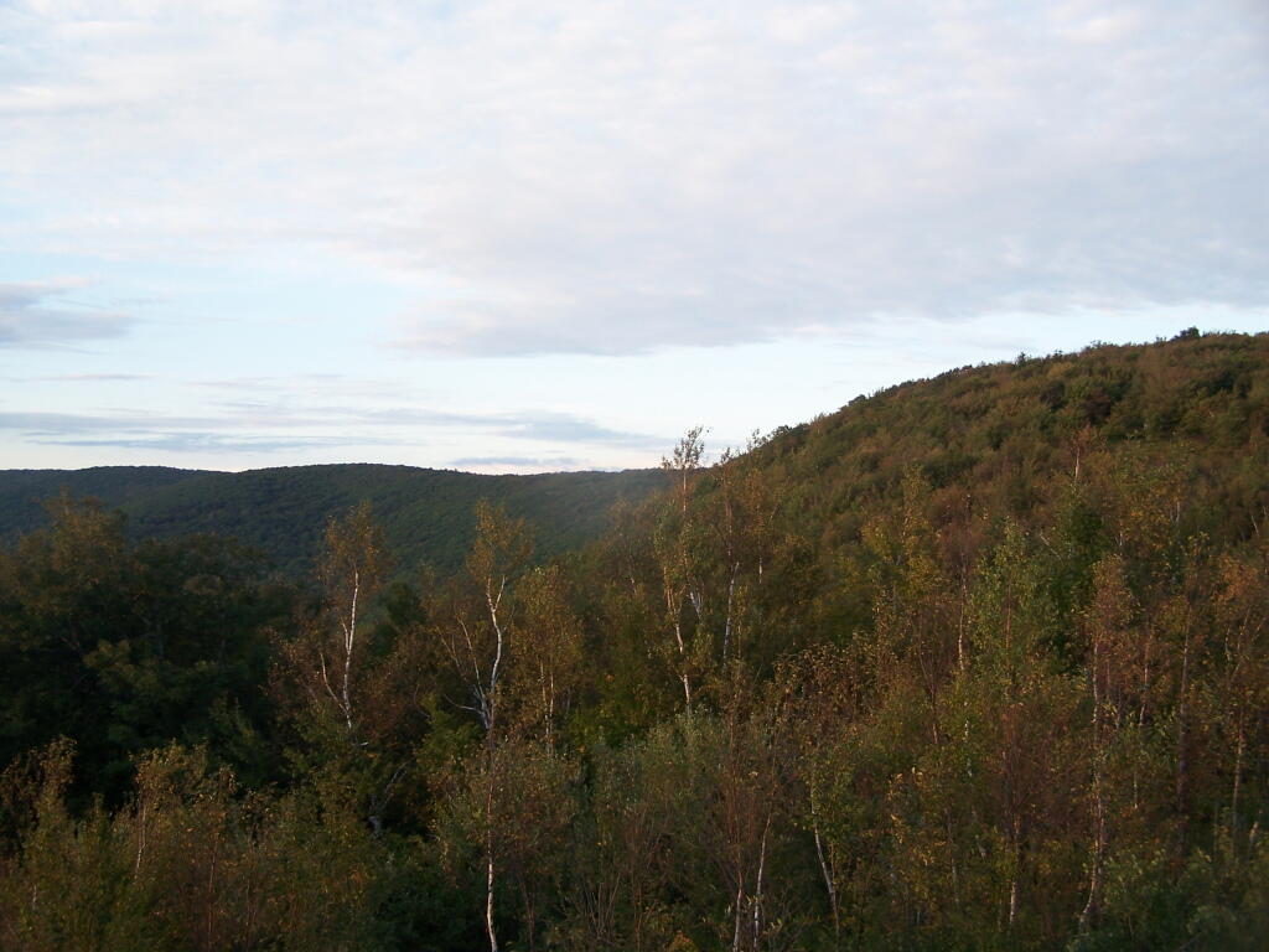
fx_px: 1393
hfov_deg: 49.0
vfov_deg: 37.7
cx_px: 634
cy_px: 476
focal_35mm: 38
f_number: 2.8
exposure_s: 1/125
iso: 80
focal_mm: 6.3
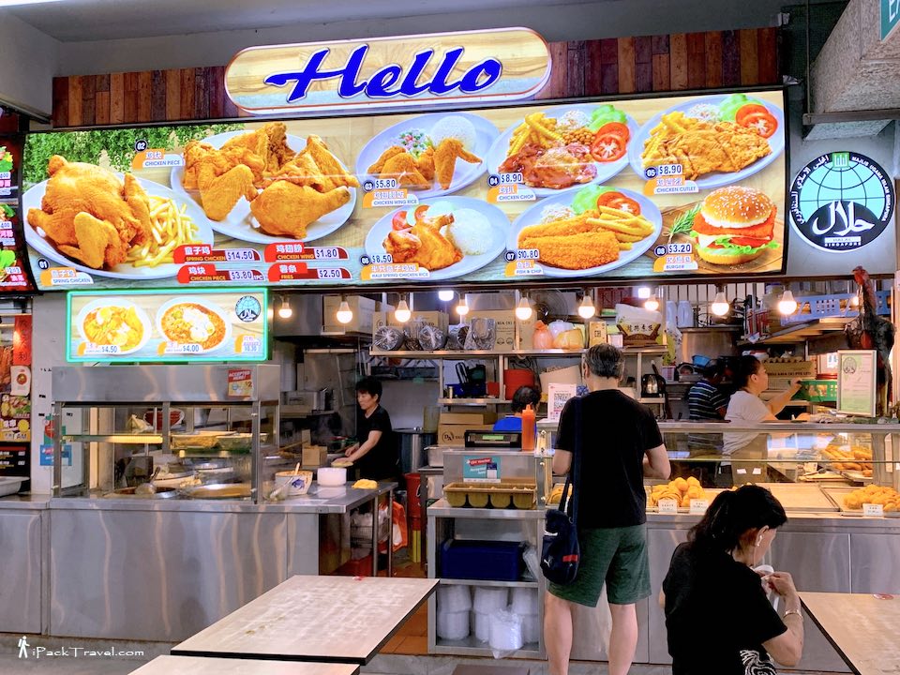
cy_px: 338
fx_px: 676
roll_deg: -0.7
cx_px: 450
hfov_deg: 67.3
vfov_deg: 53.1
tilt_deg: +2.1
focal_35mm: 26
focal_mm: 4.25
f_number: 1.8
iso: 50
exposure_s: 1/121
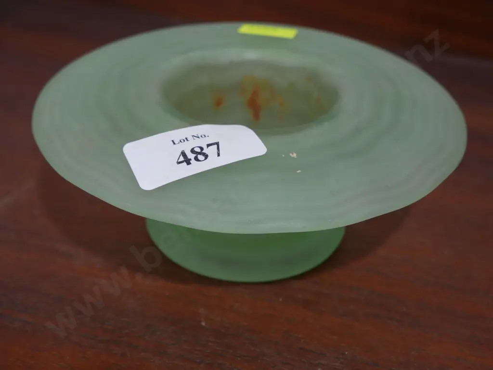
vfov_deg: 21.6
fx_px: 969
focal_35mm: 68
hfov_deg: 28.5
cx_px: 246
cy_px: 185
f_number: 5.4
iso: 800
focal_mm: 34
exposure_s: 1/80
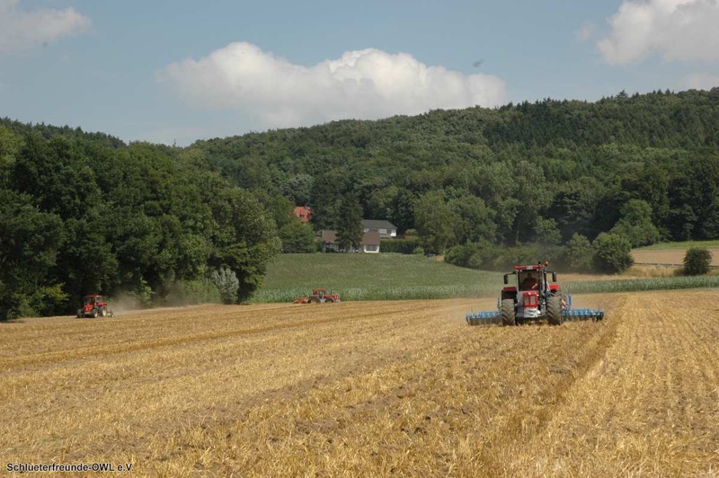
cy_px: 239
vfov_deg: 17.5
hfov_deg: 26.0
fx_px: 1557
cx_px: 360
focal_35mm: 78
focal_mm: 52
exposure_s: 1/400
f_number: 10
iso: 400
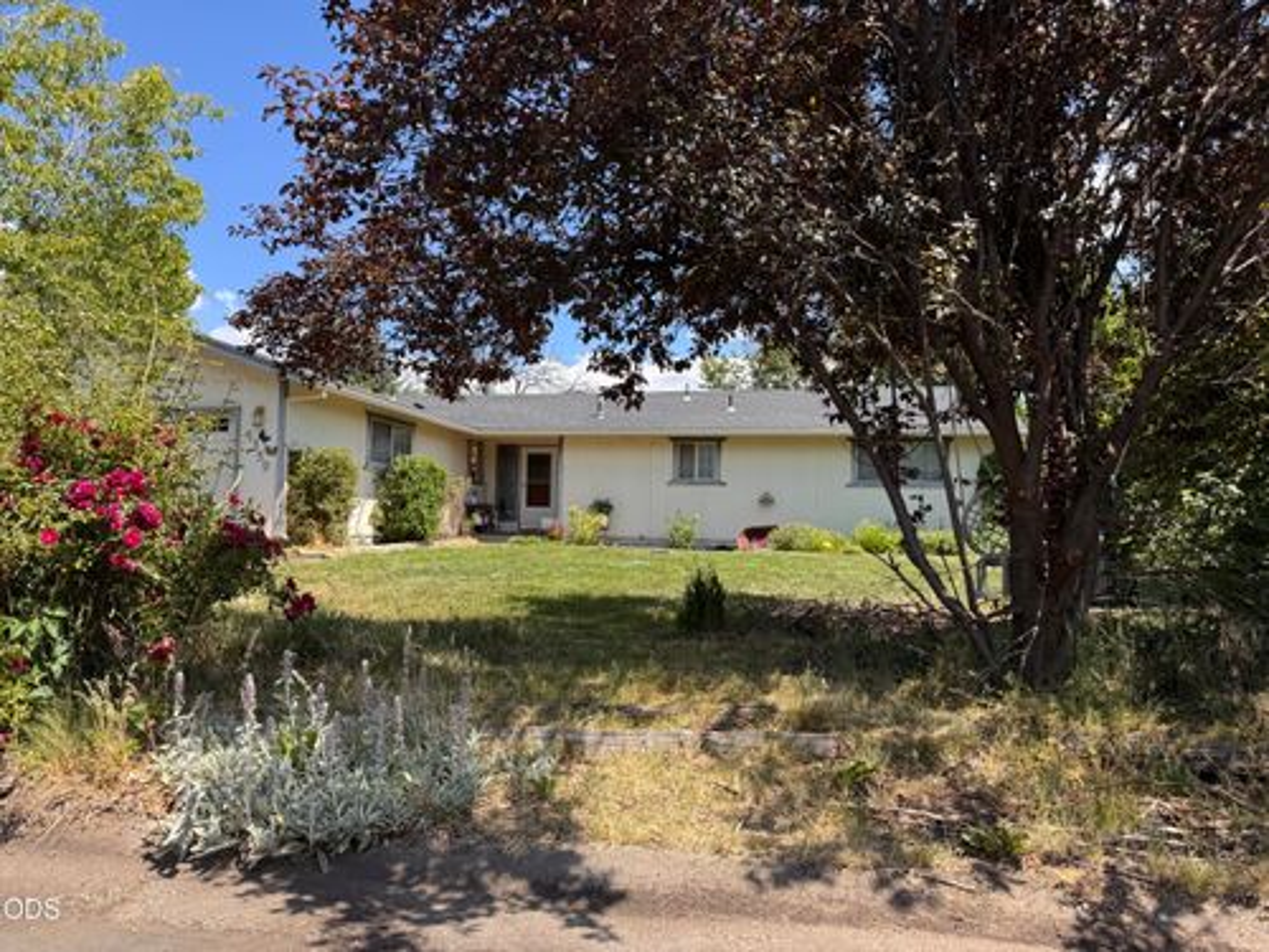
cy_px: 476
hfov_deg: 71.6
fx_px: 880
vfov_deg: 56.8
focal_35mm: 24
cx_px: 634
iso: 80
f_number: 1.78
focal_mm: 6.76
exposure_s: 1/1869
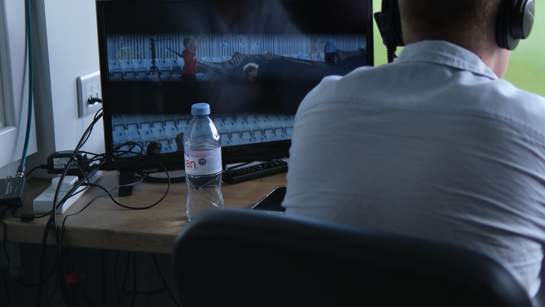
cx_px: 421
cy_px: 74
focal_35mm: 84
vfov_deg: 14.3
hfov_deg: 25.0
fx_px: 1214
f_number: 1.4
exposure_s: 1/2000
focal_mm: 33
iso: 320
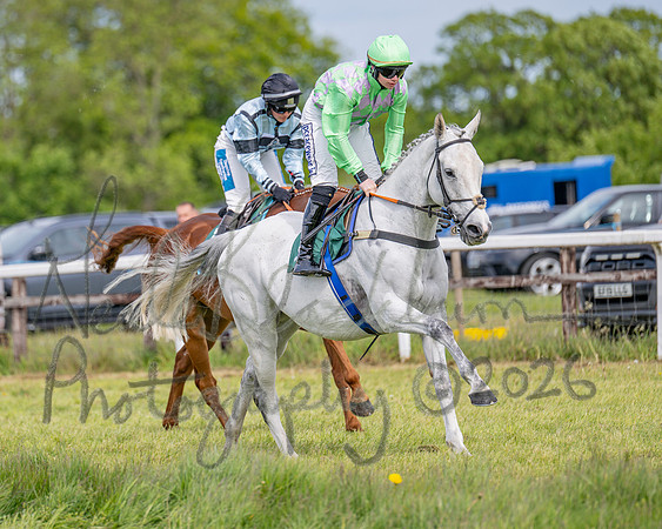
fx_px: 5638
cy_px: 217
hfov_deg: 6.7
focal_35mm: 288
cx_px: 162
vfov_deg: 5.4
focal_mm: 190
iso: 100
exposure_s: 1/1600
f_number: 2.8
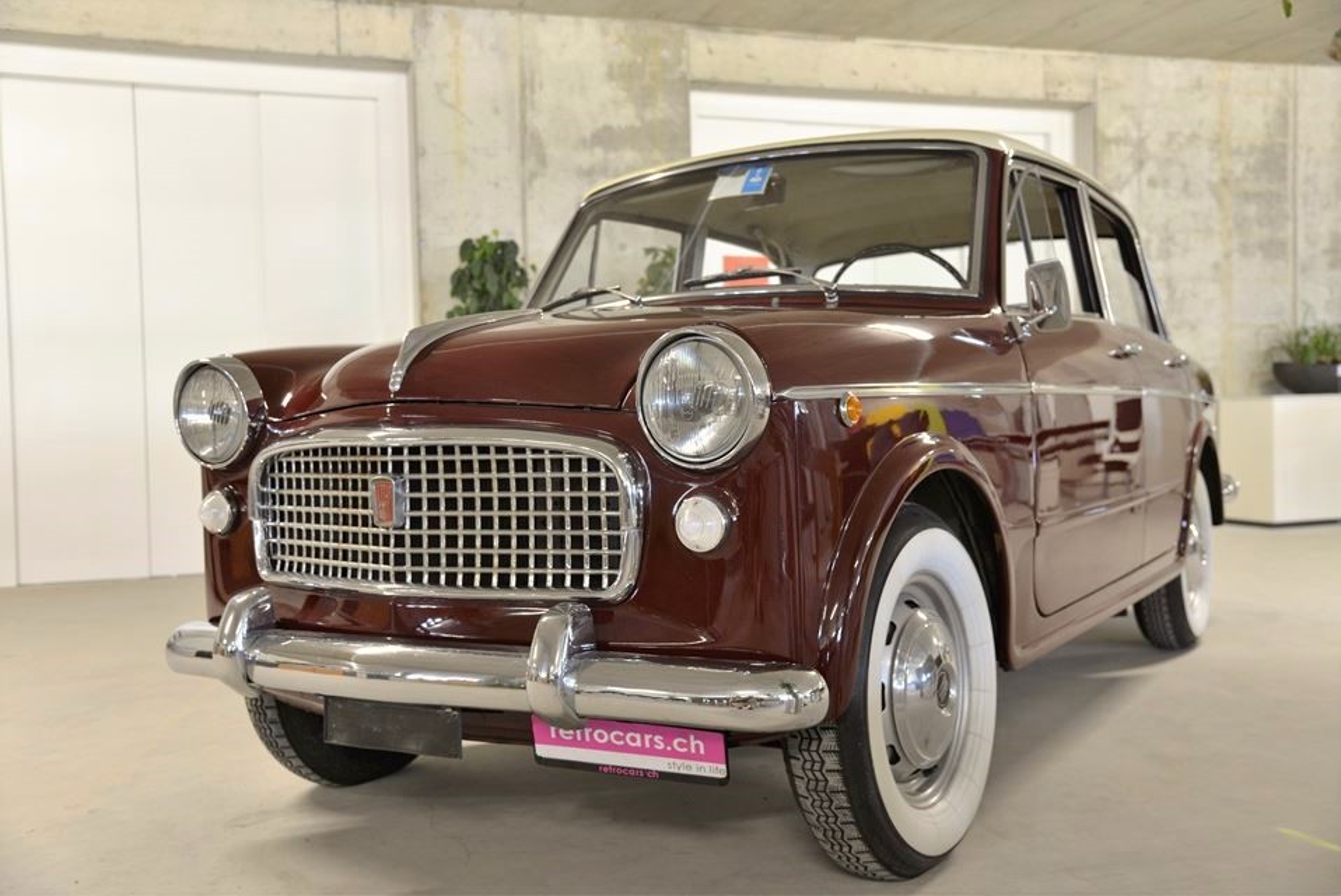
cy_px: 448
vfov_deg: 38.9
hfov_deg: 55.8
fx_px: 1267
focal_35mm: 34
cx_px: 670
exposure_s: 1/30
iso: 900
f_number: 4
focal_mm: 34
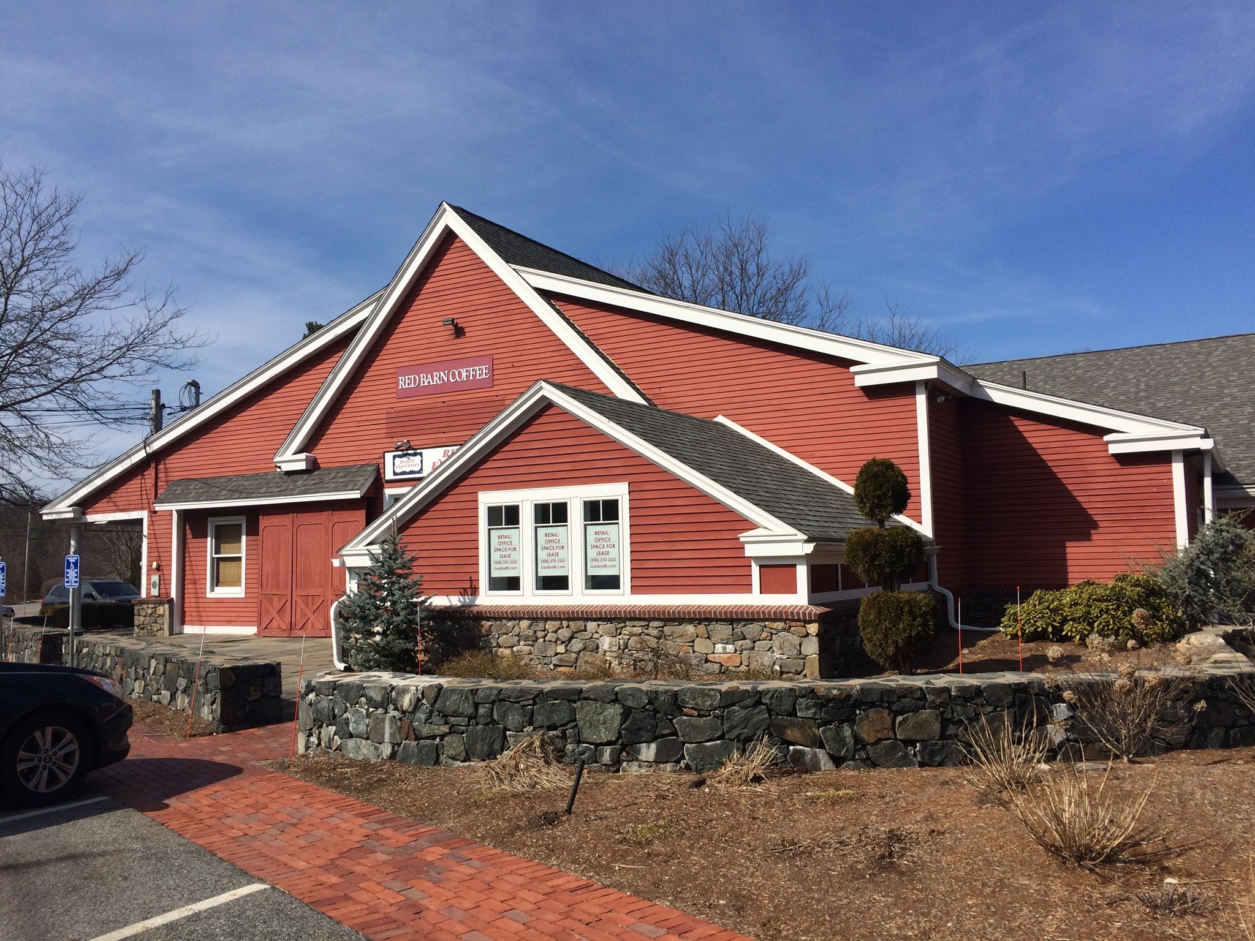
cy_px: 470
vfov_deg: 48.2
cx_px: 628
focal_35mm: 29
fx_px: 1051
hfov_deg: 61.7
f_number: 2.2
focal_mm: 4.15
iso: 32
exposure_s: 1/3165
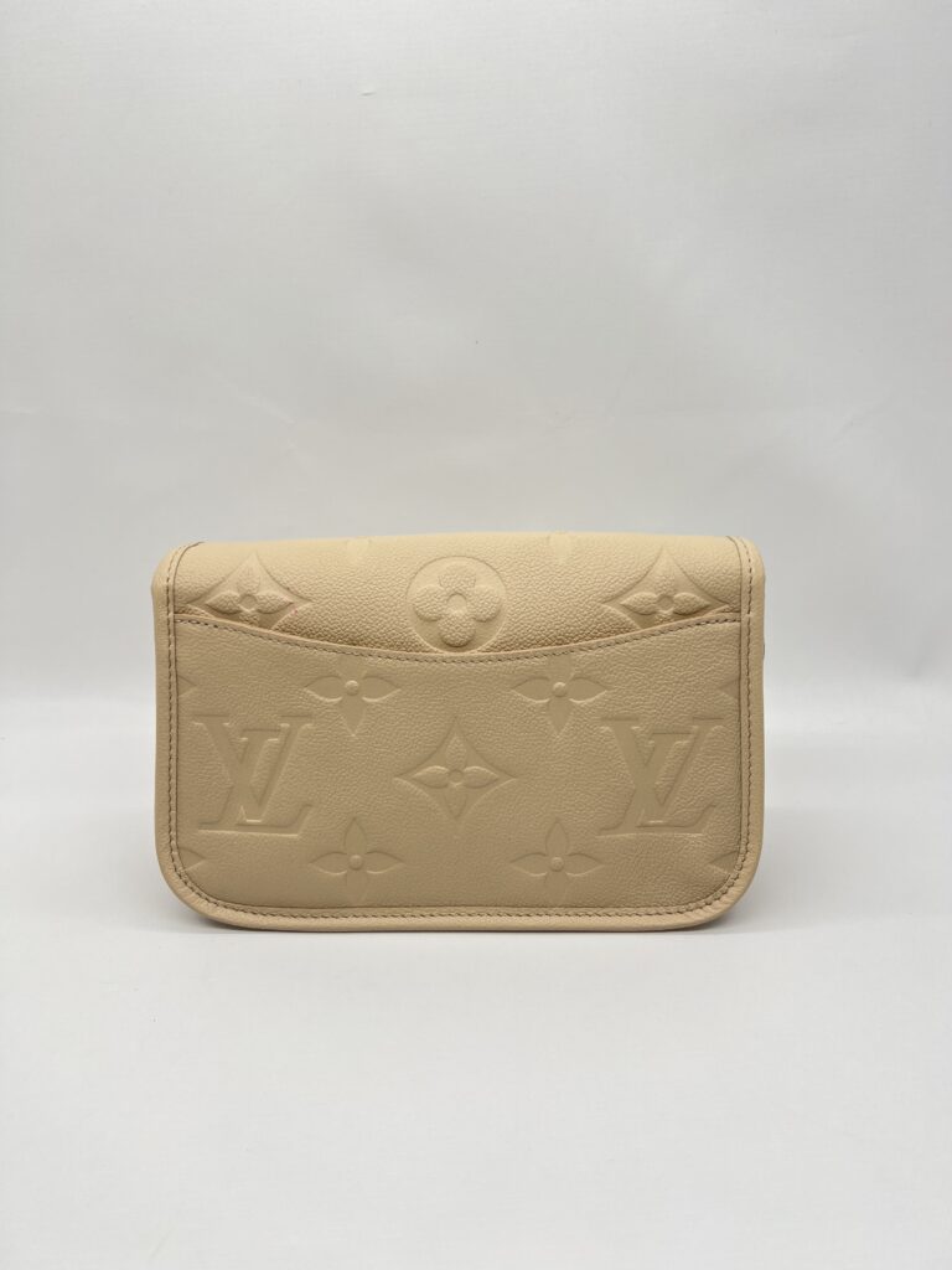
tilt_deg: -16.5
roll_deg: +0.4
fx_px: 953
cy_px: 635
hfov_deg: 53.1
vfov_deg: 67.3
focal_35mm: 26
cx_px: 476
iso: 40
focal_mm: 5.7
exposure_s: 1/265
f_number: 1.5
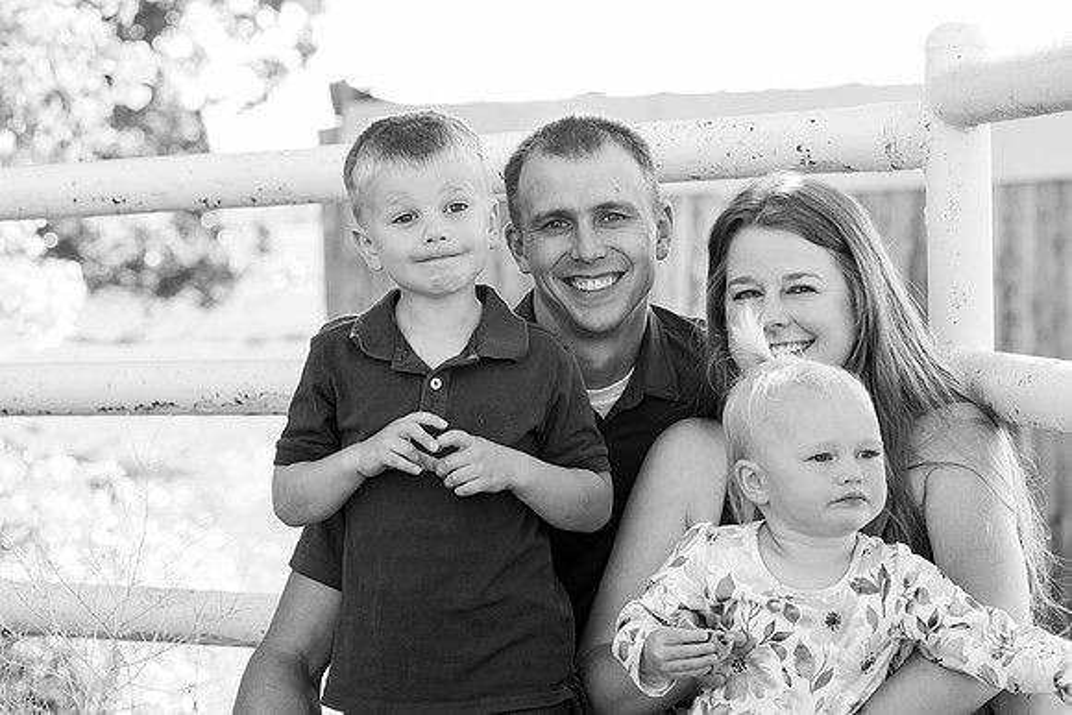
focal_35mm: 125
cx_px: 536
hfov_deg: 16.4
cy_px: 358
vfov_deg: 11.0
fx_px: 3723
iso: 800
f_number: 7.1
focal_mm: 125
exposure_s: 1/125
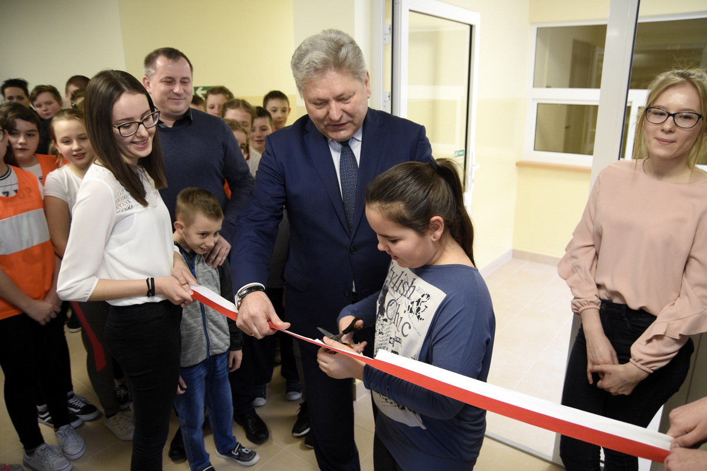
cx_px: 354
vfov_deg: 28.1
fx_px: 943
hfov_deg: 41.1
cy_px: 236
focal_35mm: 48
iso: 640
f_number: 2.8
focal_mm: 32
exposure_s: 1/80
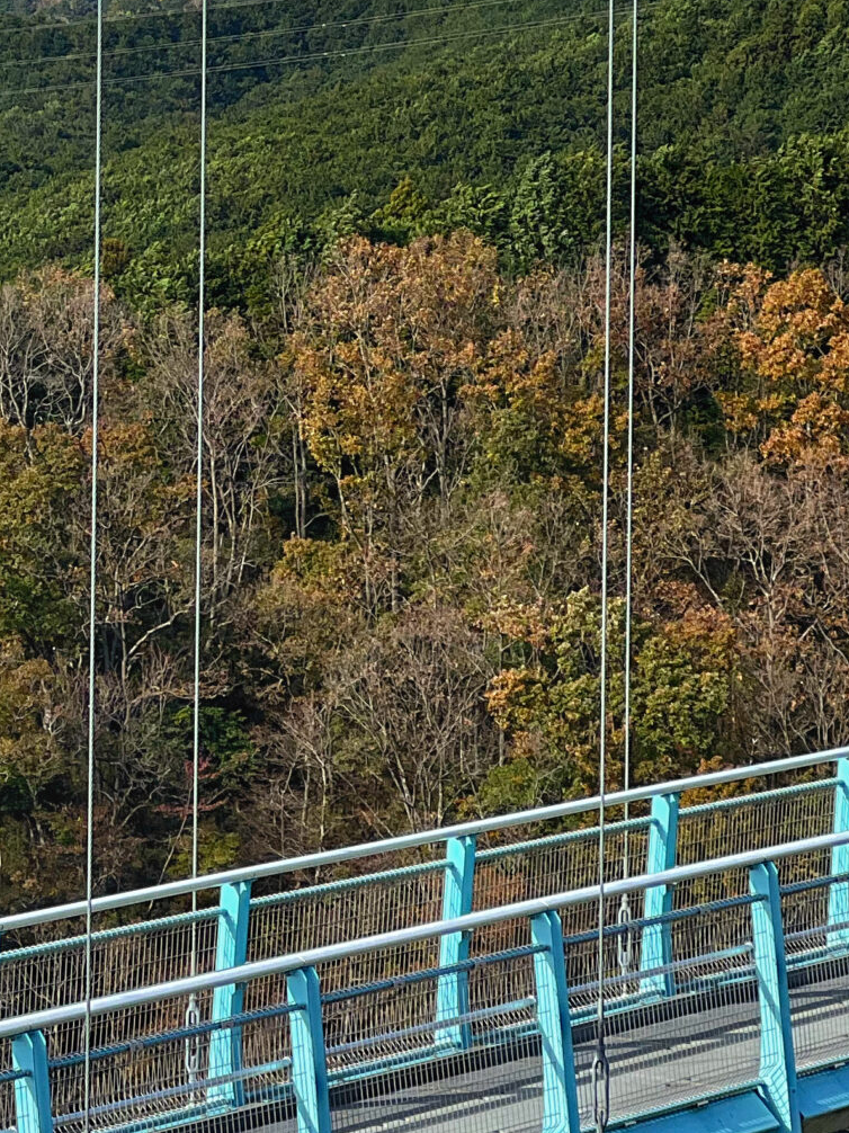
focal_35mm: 196
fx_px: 6412
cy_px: 253
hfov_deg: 7.5
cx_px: -64
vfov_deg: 10.1
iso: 32
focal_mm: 9
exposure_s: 1/365
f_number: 2.8
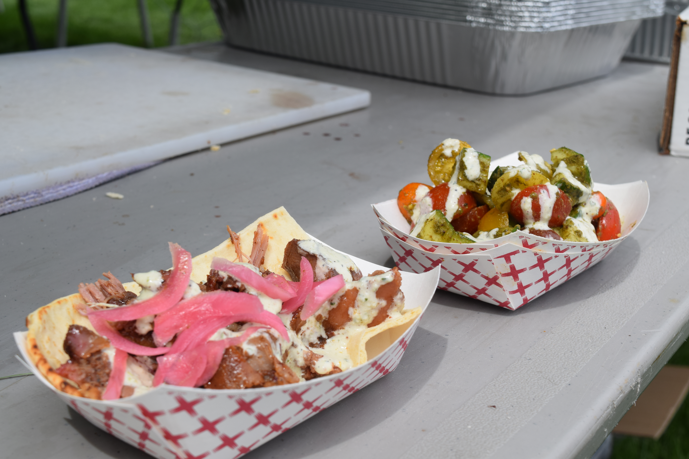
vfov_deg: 28.1
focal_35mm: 48
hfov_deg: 41.1
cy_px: 230
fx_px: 919
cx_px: 344
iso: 200
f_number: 9
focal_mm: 32
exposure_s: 1/320
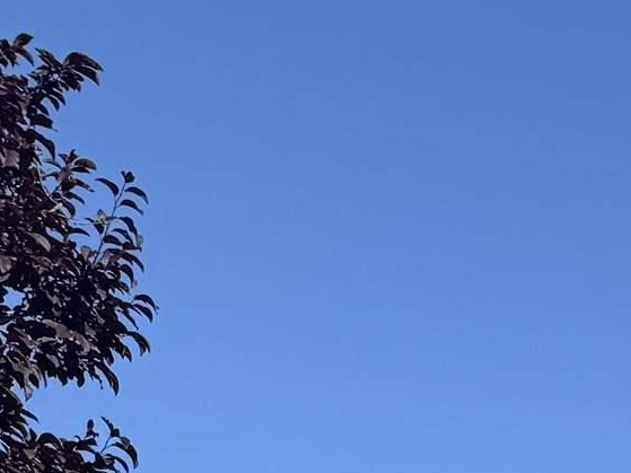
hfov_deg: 11.8
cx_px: 1569
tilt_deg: +6.5
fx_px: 2406
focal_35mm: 132
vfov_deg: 10.1
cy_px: 1031
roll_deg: +0.0
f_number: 1.78
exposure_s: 1/3802
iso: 80
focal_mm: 6.76
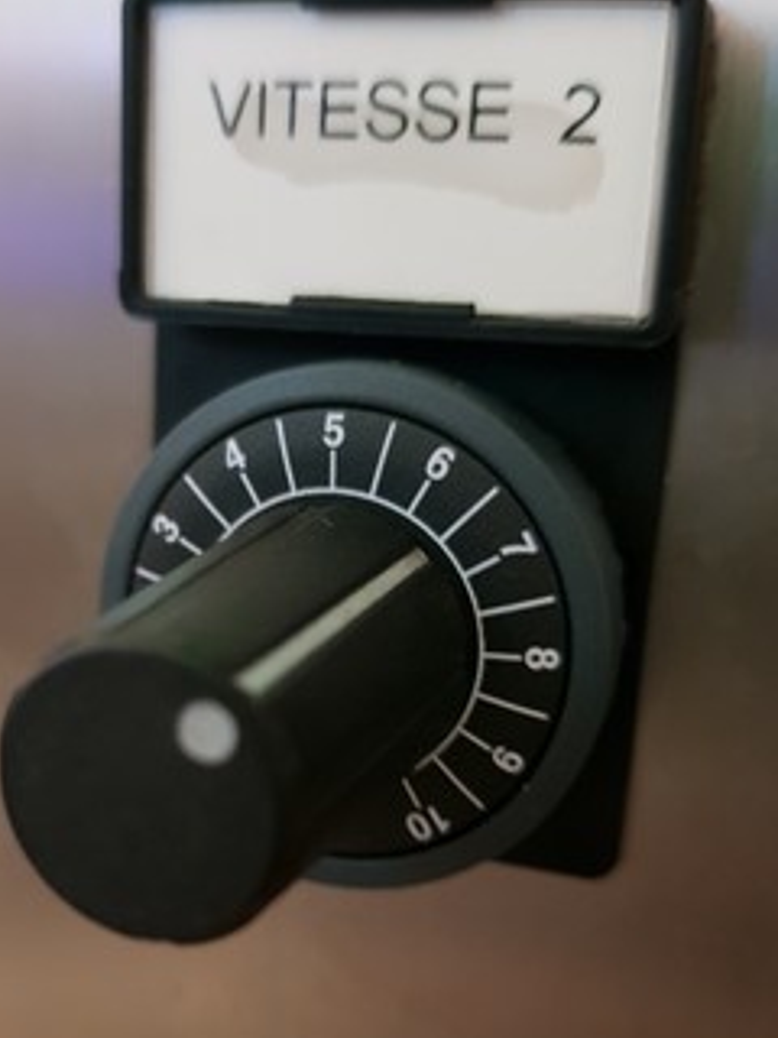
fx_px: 1169
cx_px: 246
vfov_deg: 47.3
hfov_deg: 36.4
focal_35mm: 39
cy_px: 671
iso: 320
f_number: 1.7
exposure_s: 1/10
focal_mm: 4.2
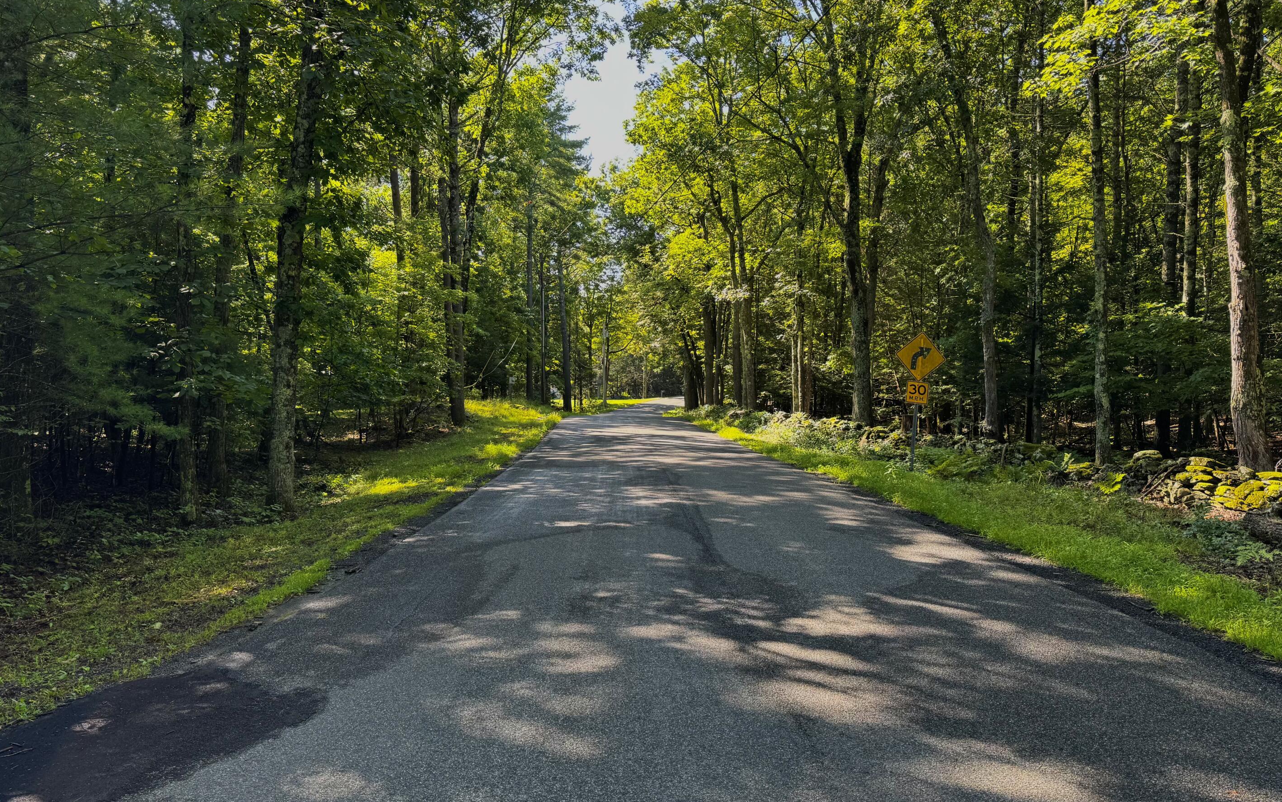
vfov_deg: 46.0
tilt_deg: -0.4
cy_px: 384
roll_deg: +0.9
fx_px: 943
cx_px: 621
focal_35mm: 27
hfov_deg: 68.4
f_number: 1.78
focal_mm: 6.76
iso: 64
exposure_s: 1/176
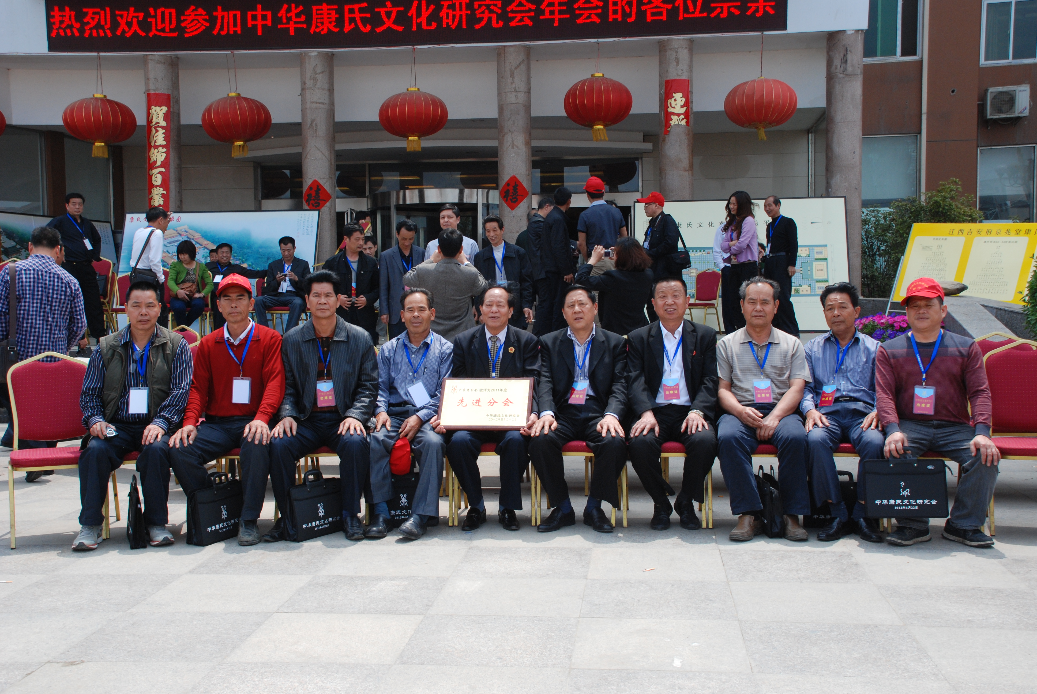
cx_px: 518
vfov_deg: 32.0
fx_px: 1211
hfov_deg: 46.3
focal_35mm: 42
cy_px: 347
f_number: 8
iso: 320
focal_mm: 28
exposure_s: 1/400
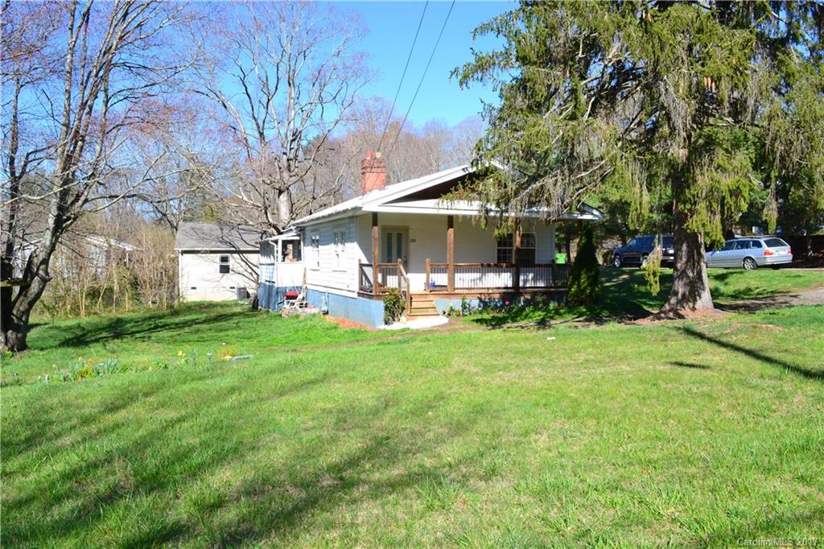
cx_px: 412
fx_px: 618
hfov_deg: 67.4
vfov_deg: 47.9
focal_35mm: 27
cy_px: 274
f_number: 10
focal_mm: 18
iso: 400
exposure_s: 1/200
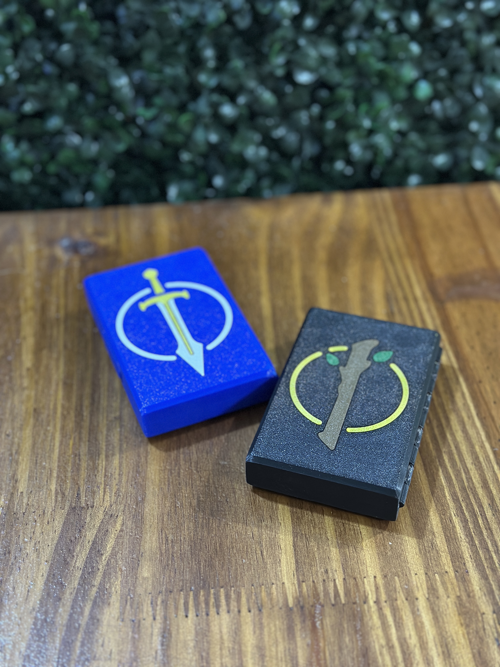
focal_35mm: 48
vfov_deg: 39.7
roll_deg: +0.8
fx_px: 924
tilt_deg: -42.3
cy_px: 334
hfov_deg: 30.3
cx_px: 250
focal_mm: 6.86
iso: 640
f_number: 1.78
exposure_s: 1/33
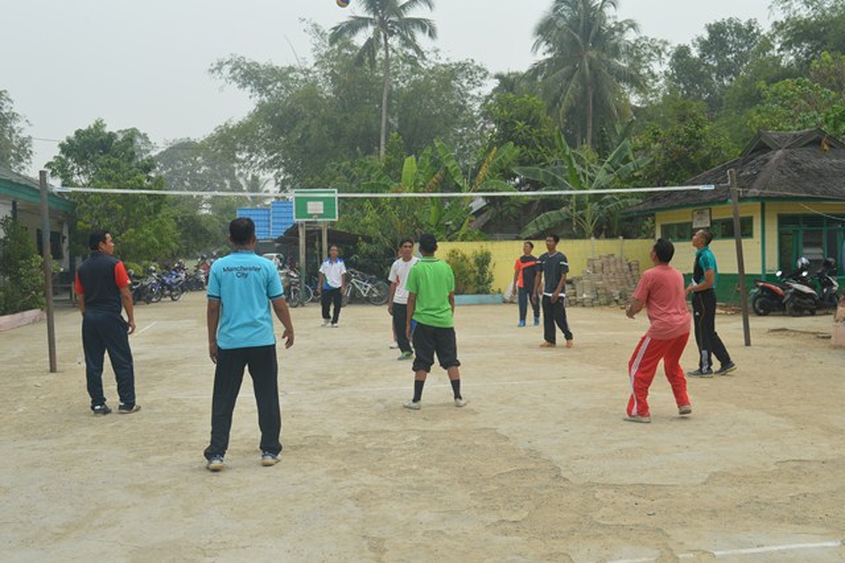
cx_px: 422
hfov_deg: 47.9
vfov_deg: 33.0
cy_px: 282
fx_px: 950
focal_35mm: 40
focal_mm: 27
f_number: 8
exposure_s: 1/250
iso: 100
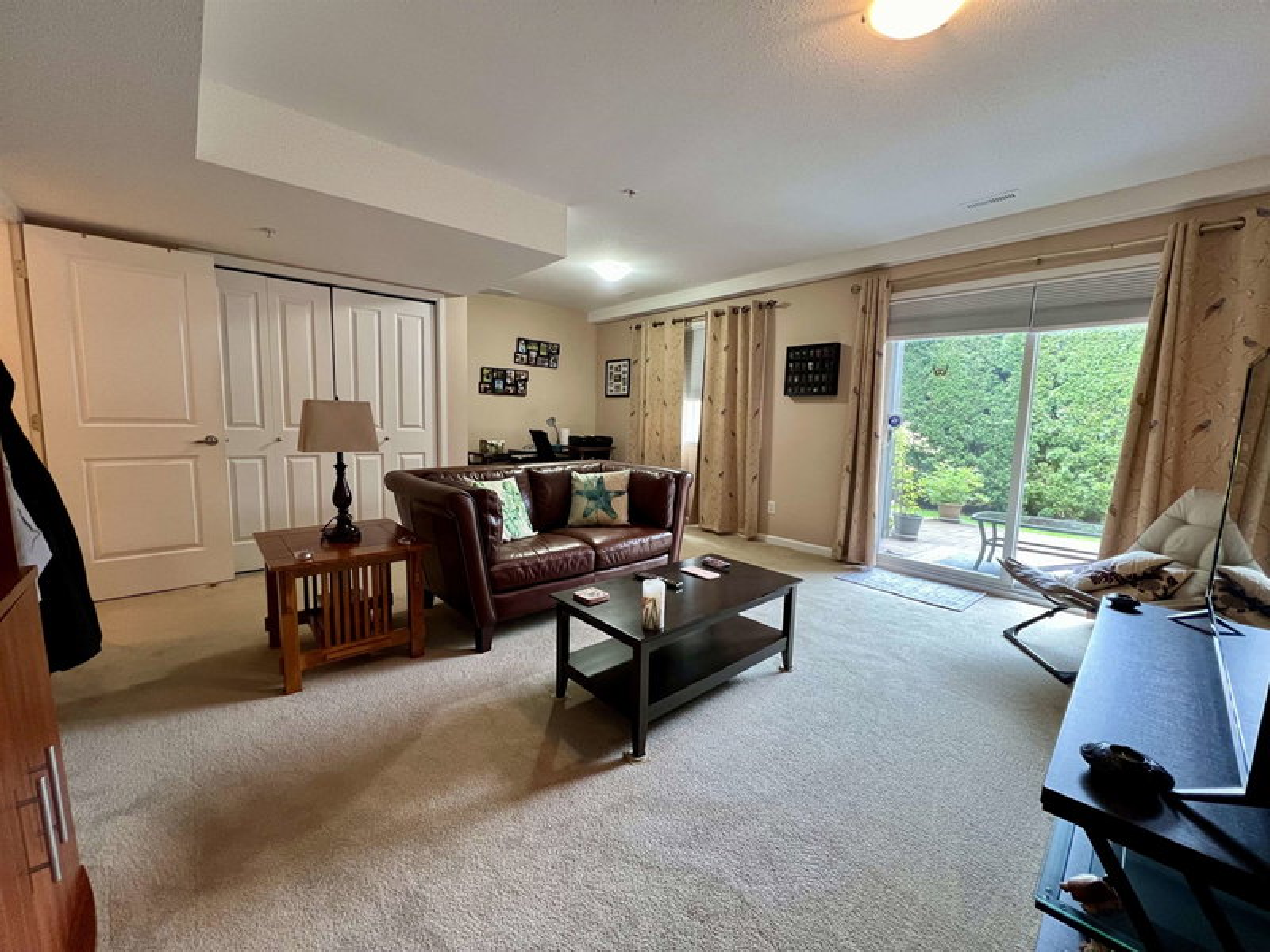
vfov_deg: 89.9
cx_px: 635
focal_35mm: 13
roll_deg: -1.6
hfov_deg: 106.2
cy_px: 476
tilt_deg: -7.0
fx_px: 477
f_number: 1.8
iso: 250
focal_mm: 1.57
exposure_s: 1/60
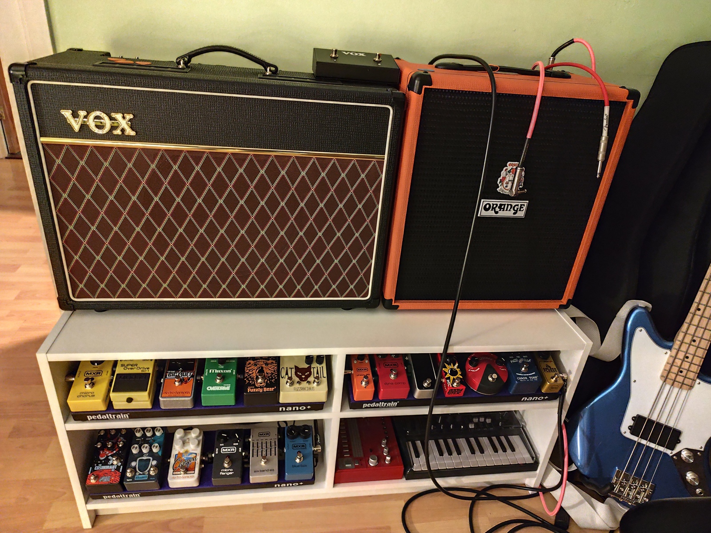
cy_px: 266
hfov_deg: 73.9
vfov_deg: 58.9
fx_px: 472
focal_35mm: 23
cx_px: 356
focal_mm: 6.19
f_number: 1.65
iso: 8000
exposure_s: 1/10
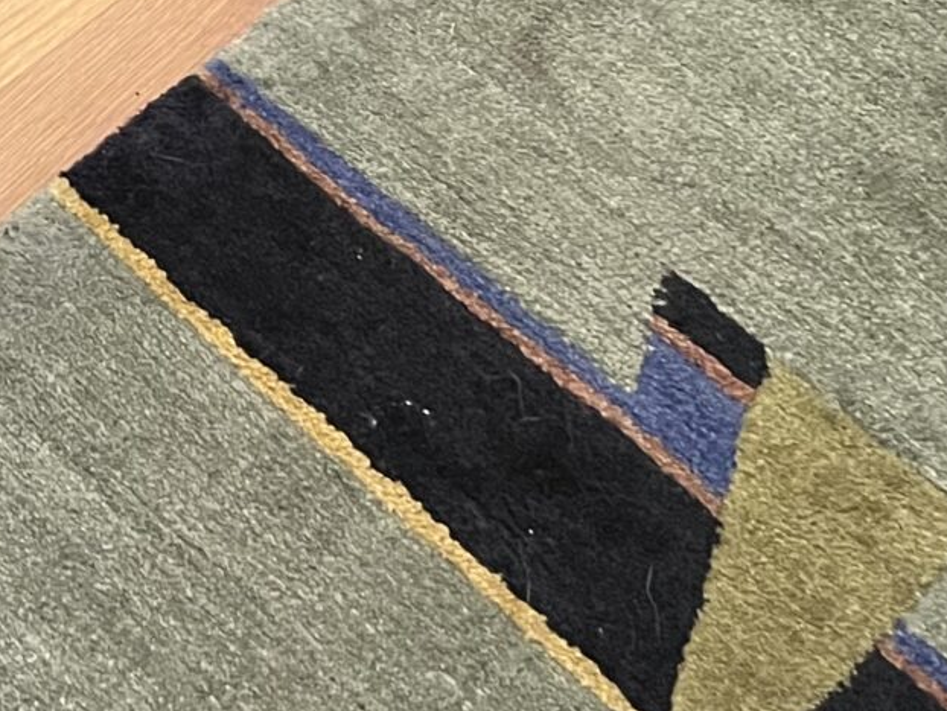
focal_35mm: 107
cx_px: -574
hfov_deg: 16.4
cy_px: -227
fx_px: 2928
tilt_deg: -50.9
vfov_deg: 13.3
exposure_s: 1/60
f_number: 1.5
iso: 500
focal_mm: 5.7
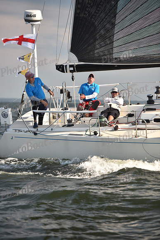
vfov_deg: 15.2
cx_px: 80
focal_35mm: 135
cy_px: 120
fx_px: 899
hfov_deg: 10.2
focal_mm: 135
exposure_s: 1/1000
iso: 250
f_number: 3.2
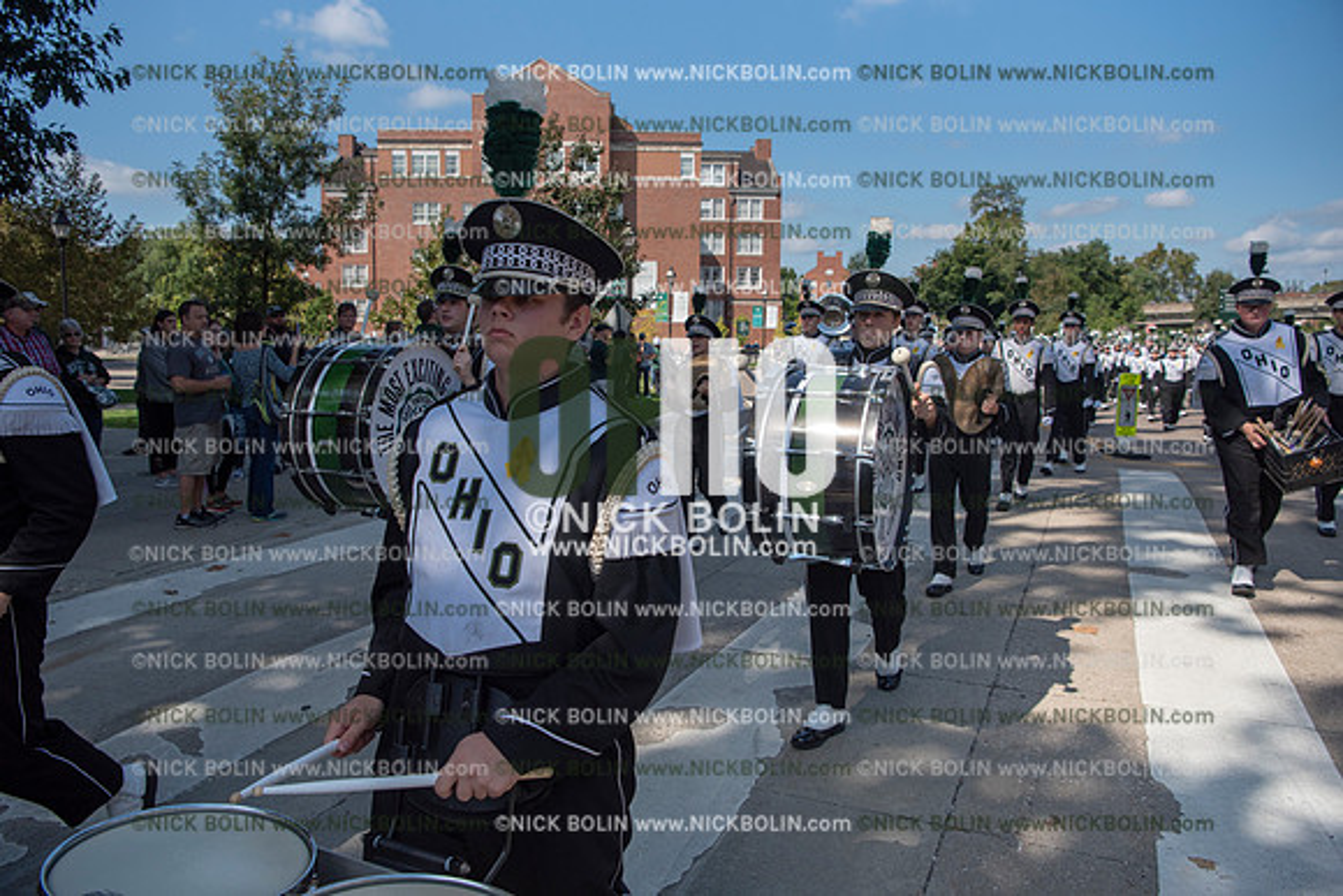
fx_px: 896
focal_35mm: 24
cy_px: 448
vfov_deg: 53.2
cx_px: 672
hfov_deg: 73.7
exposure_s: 1/4000
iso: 400
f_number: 5
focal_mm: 24
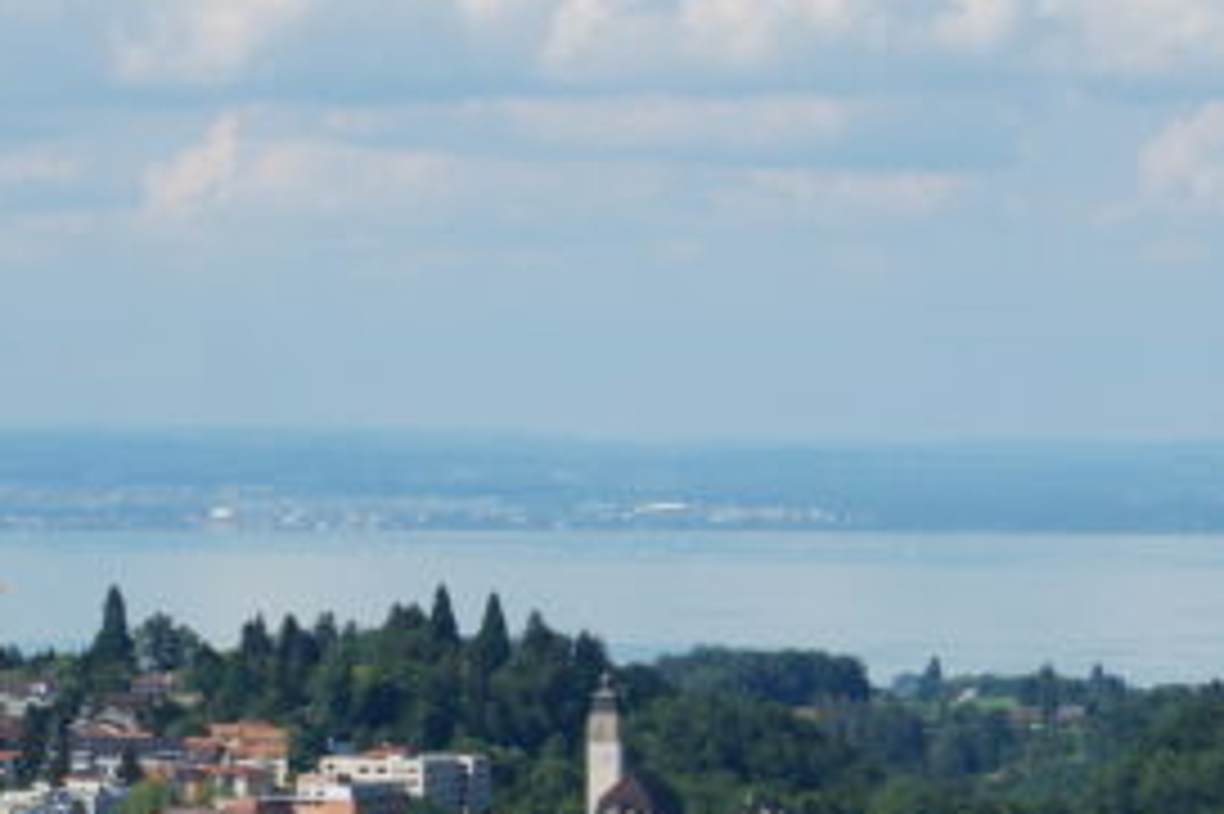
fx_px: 8630
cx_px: 778
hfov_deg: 8.1
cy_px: 913
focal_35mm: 254
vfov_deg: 5.4
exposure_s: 1/160
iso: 100
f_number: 13
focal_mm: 60
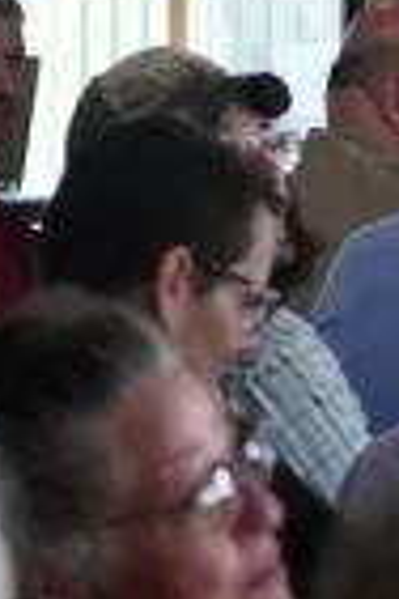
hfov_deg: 2.5
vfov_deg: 3.9
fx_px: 8844
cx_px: 1324
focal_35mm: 532
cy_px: -225
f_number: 5
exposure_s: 1/500
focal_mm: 100
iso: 12800
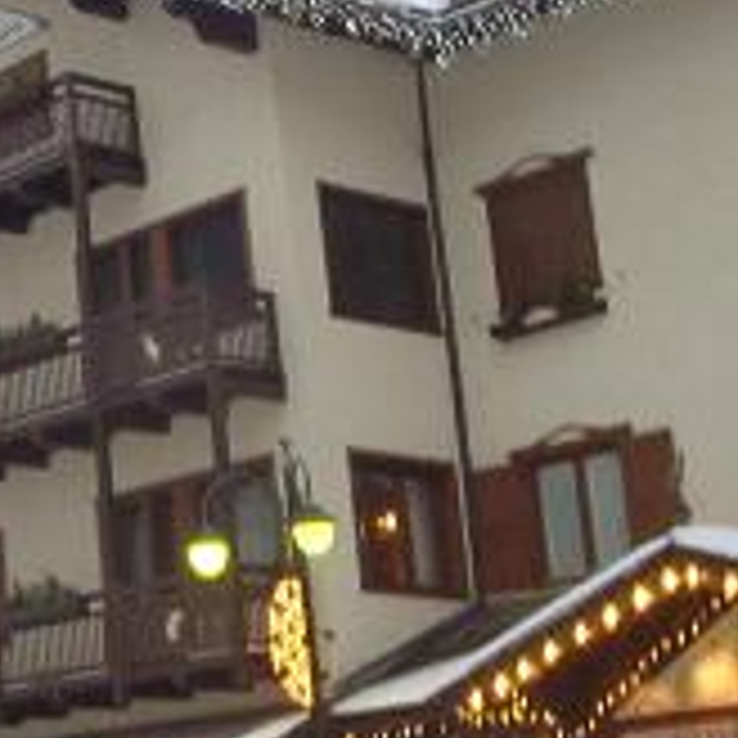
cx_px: -432
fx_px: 2171
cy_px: 515
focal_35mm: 90
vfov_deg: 19.2
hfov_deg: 17.1
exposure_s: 1/30
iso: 200
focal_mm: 5
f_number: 3.5
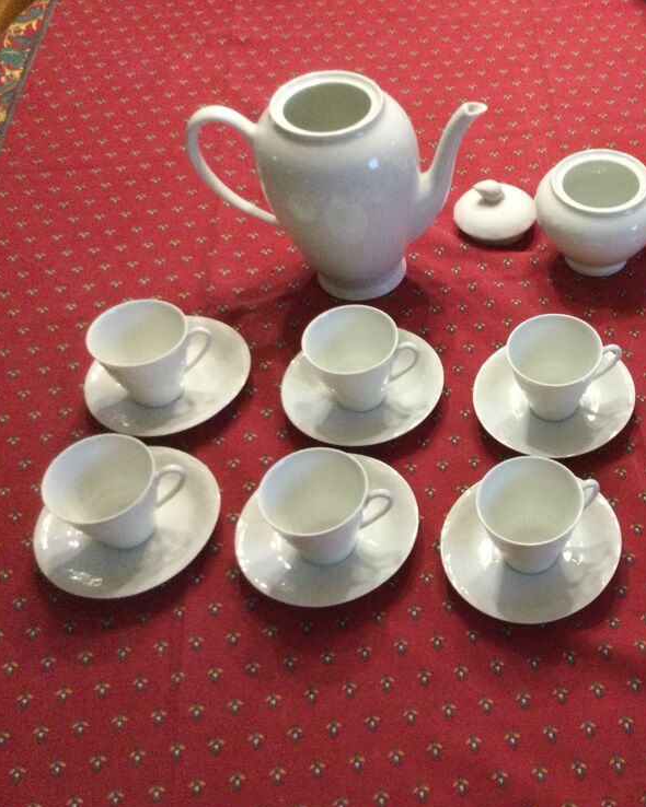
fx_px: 980
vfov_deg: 44.8
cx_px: 543
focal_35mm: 41
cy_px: 409
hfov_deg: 35.0
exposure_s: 1/30
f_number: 2.4
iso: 200
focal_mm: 3.3
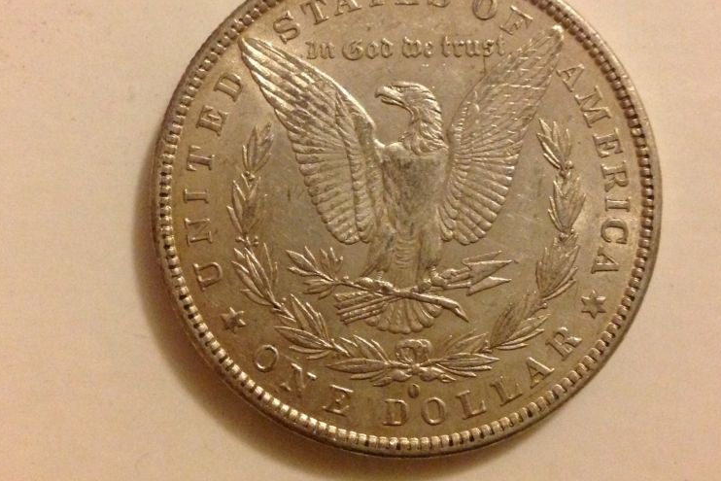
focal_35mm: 49
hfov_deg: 40.3
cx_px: 370
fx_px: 981
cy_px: 160
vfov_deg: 27.4
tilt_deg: -86.2
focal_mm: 4.28
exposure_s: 1/15
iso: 500
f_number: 2.4
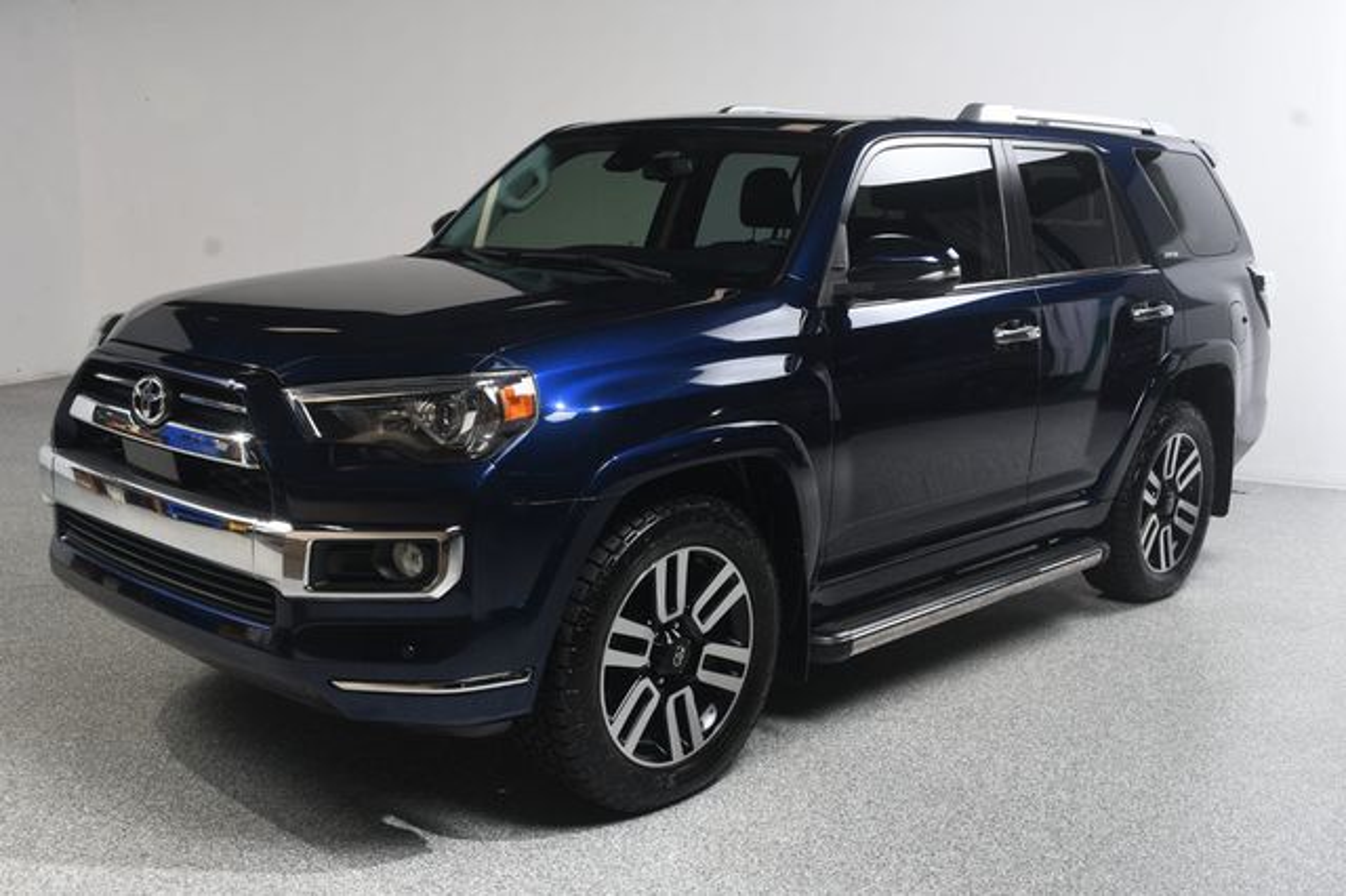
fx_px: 1457
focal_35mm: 39
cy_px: 448
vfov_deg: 34.2
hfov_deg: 49.6
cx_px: 673
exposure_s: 1/160
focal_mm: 26
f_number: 9
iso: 100
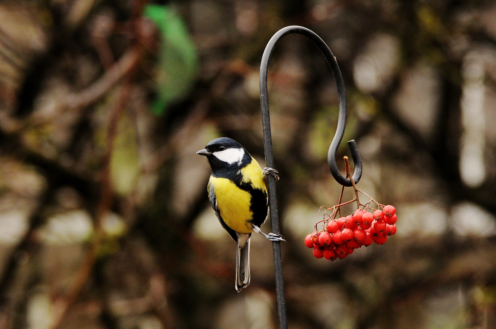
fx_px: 6191
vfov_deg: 3.0
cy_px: 164
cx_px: 248
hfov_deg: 4.6
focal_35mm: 450
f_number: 5.6
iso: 500
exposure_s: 1/125
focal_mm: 300
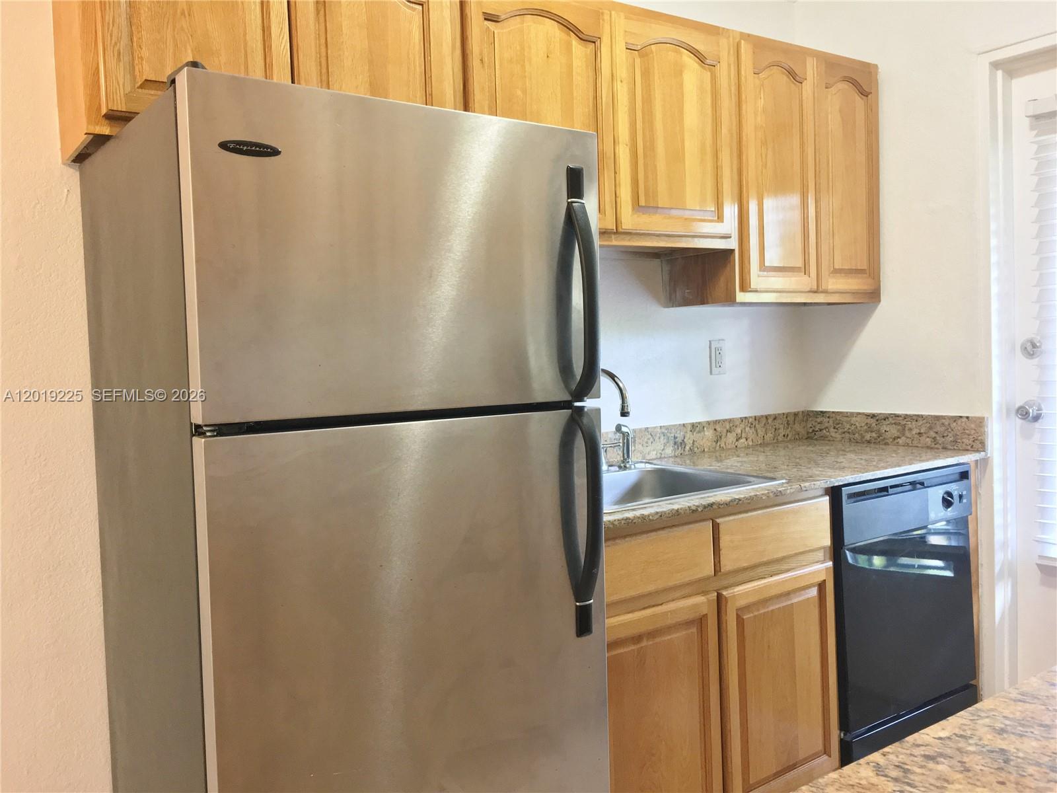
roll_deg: +1.8
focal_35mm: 29
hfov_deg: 61.7
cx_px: 528
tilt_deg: -2.8
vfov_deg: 48.2
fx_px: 886
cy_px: 396
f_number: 2.2
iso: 200
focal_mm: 4.15
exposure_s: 1/24
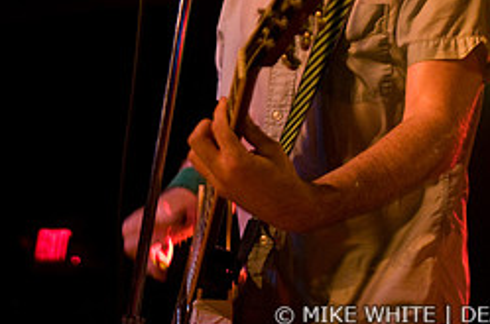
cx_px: 140
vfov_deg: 12.7
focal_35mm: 105
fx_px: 1426
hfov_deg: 19.4
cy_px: -46
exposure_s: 1/80
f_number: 1.4
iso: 1000
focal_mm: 30
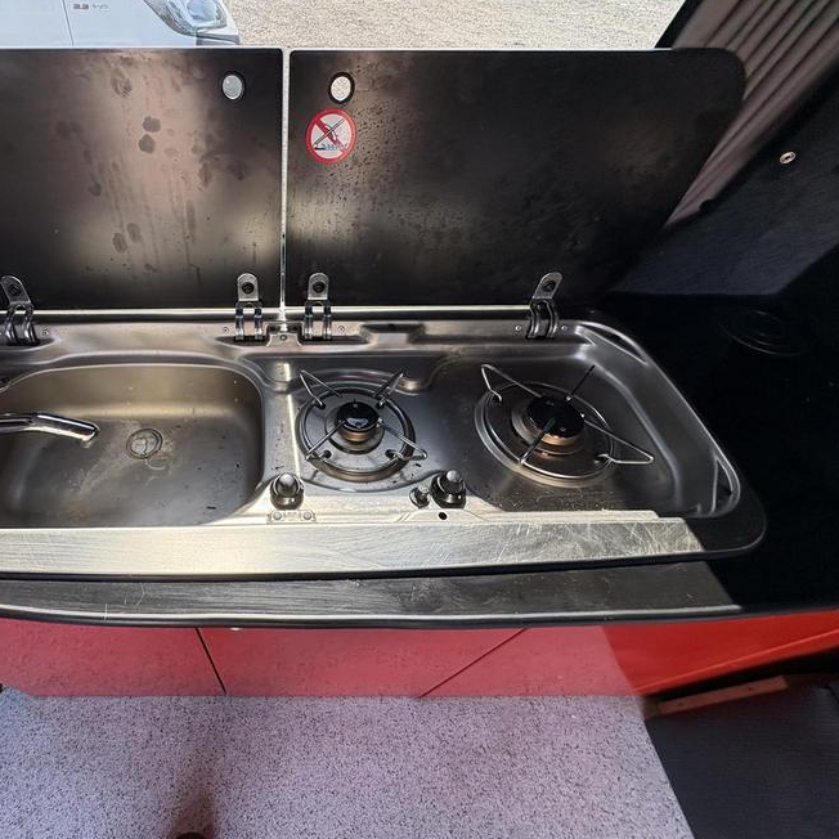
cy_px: 418
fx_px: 466
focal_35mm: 17
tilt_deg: -47.9
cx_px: 275
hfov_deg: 81.0
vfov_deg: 84.0
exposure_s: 1/129
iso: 64
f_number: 2.2
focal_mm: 2.22
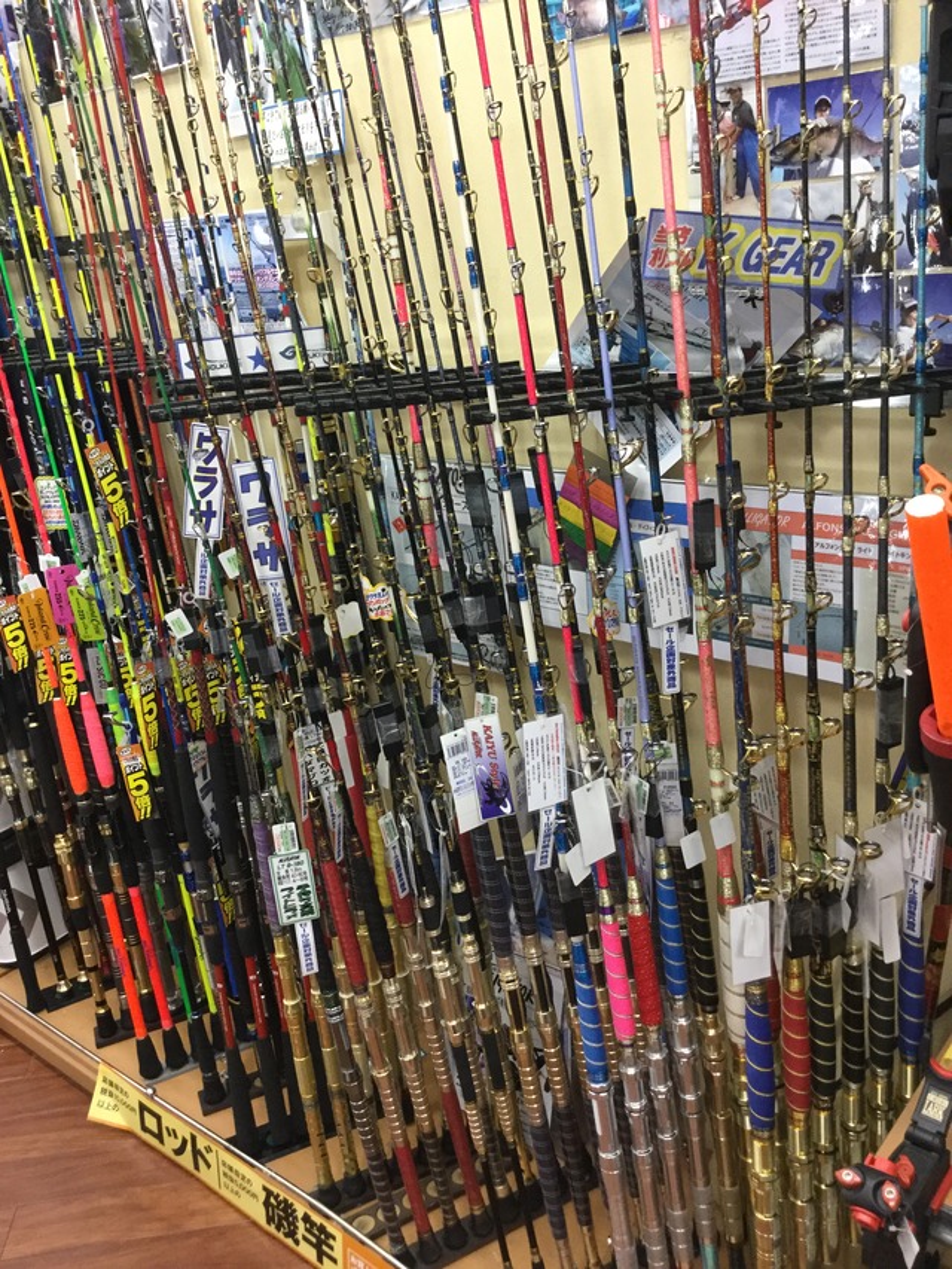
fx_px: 1136
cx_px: 476
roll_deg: +7.7
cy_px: 634
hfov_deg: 45.5
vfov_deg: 58.3
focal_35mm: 31
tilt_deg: -21.5
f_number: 2.4
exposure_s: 1/33
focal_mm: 3.3
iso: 160
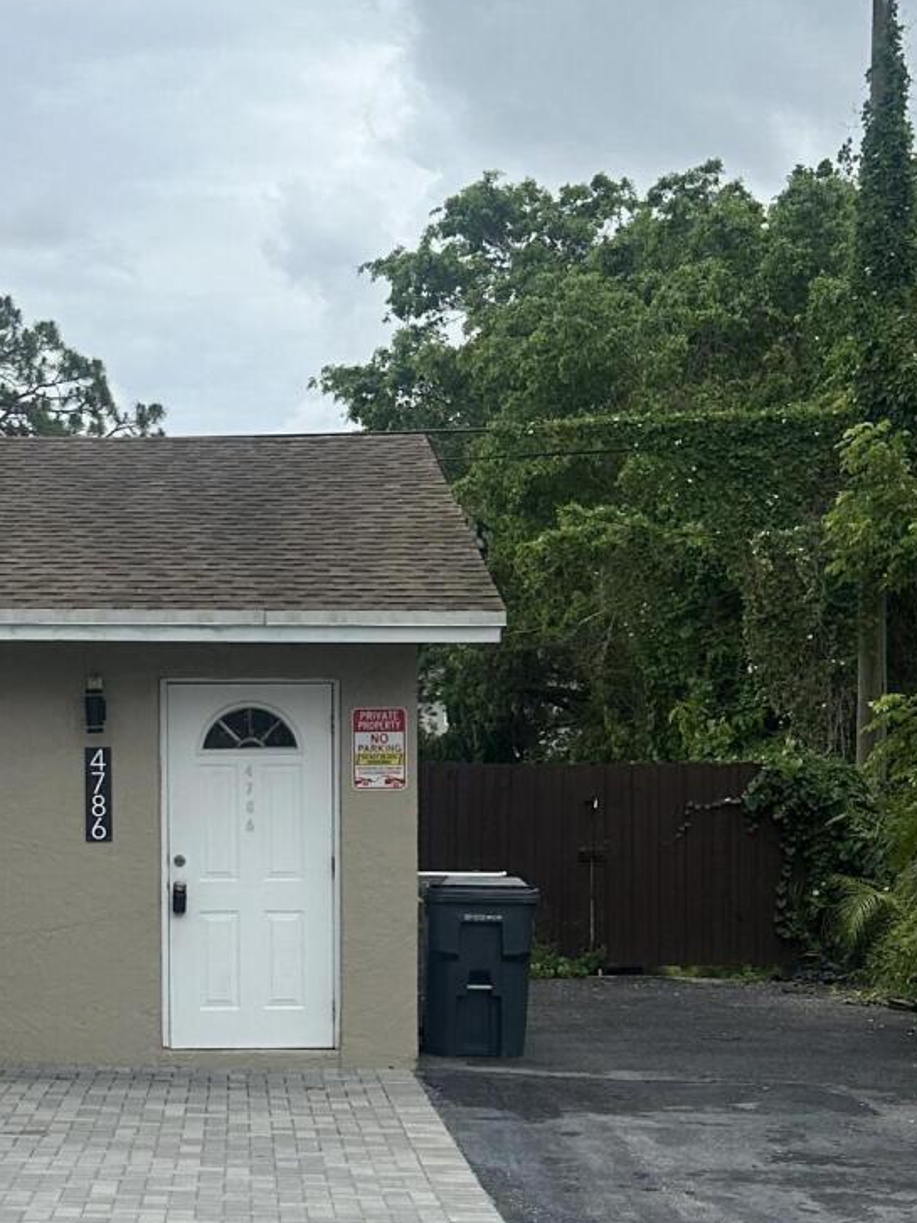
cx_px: 278
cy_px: 908
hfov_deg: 22.1
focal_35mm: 66
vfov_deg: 29.0
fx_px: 2332
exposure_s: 1/2732
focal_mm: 6.86
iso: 80
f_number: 1.78
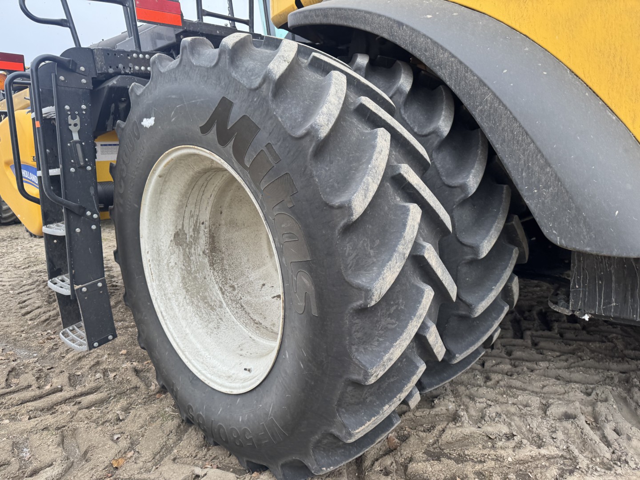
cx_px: 320
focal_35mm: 24
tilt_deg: -1.2
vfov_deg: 56.8
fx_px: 444
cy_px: 240
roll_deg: +3.6
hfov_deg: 71.6
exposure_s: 1/159
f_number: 1.78
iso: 80
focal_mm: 6.76
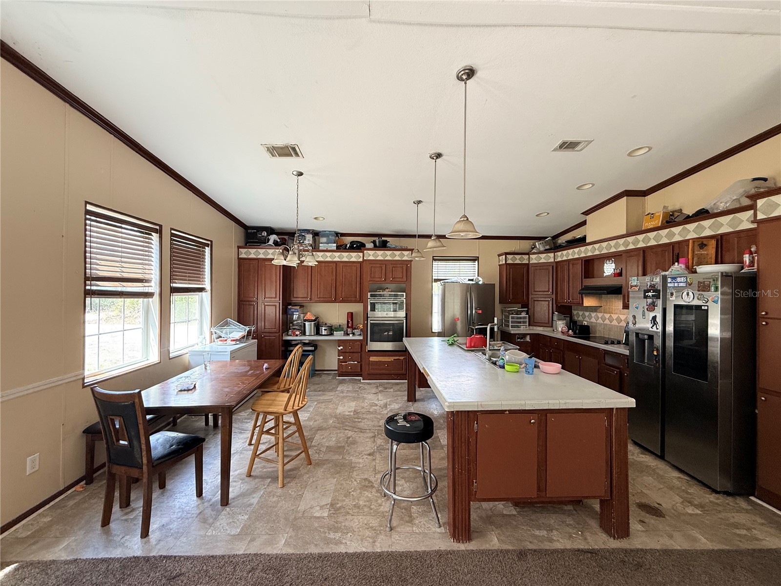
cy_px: 293
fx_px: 316
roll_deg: -0.9
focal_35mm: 14
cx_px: 390
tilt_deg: +0.5
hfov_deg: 102.1
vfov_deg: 85.7
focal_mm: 2.22
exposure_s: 1/99
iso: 160
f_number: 2.2
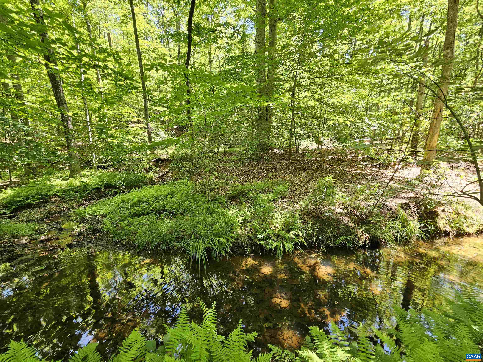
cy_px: 181
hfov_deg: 106.2
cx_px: 242
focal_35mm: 13
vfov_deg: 89.9
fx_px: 181
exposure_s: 1/60
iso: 64
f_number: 2.2
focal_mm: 2.2
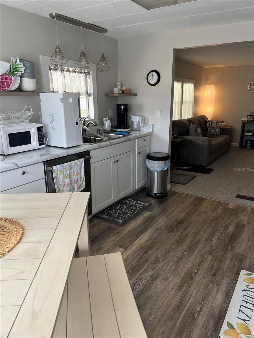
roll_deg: +0.8
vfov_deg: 67.3
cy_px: 169
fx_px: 254
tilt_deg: -13.2
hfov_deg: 53.1
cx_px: 127
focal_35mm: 26
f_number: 1.5
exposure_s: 1/120
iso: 80
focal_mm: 5.7
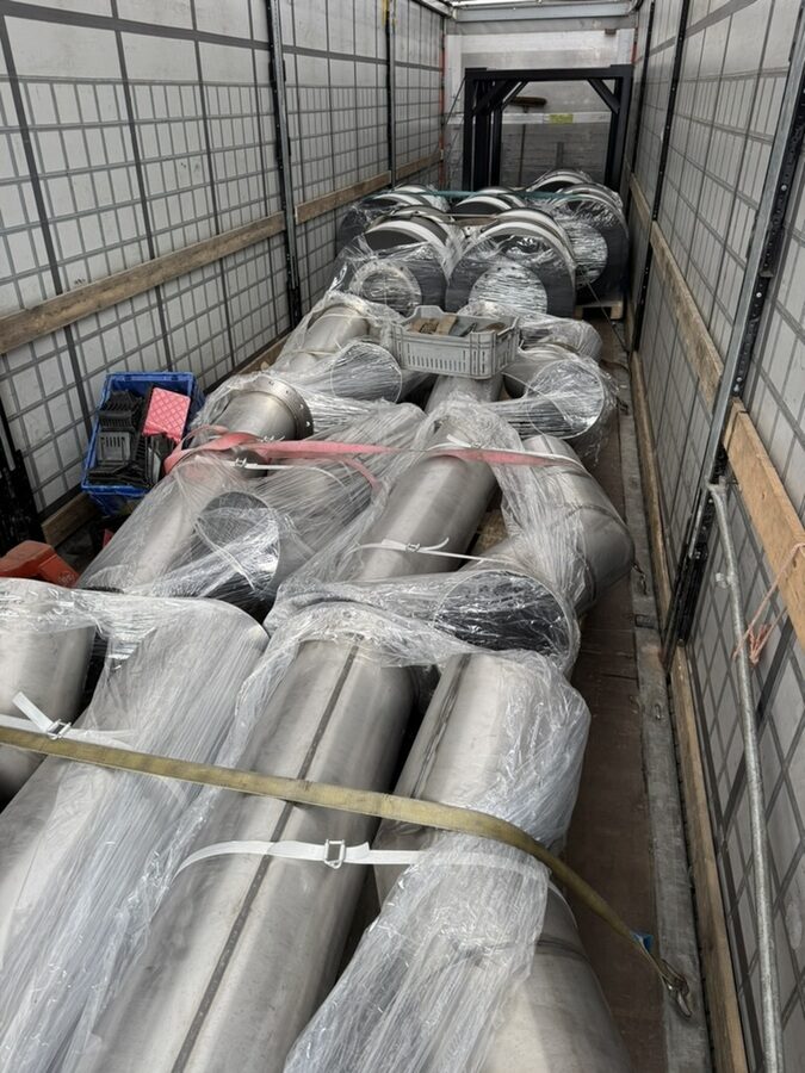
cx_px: 402
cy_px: 536
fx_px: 744
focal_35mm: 24
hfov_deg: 56.8
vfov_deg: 71.6
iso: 100
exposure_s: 1/121
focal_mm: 6.76
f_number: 1.78
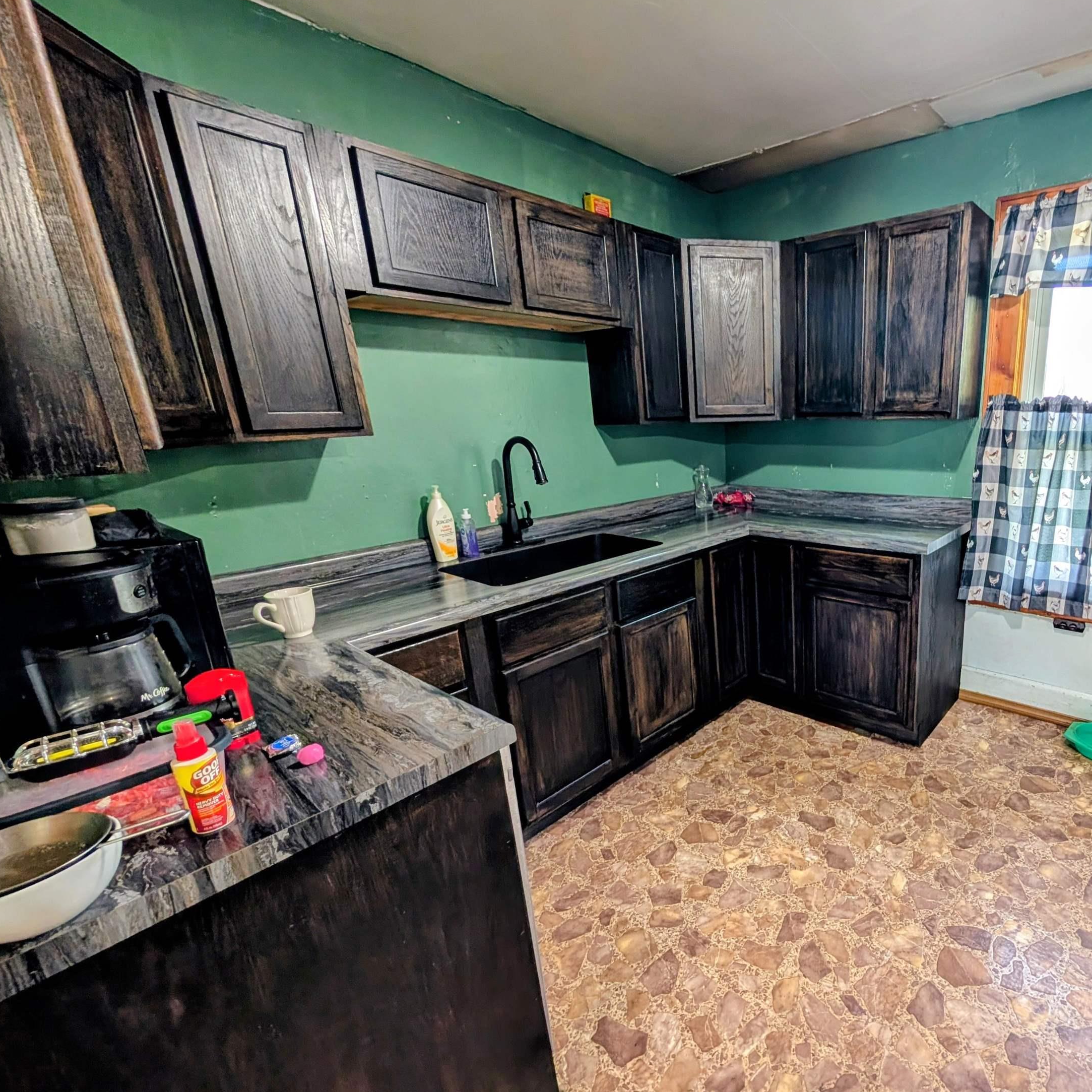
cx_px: 768
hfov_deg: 86.3
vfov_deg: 91.1
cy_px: 573
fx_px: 535
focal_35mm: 15
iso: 42
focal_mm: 2.02
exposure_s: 1/24
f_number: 1.7
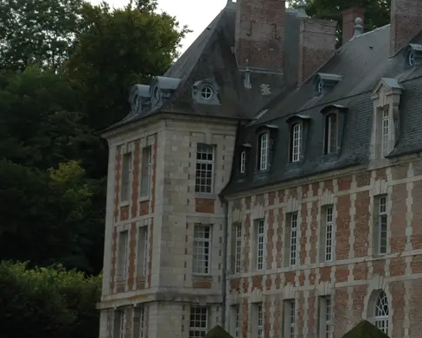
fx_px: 2212
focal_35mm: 177
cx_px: 540
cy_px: 105
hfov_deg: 10.7
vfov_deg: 8.7
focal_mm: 48
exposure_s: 1/500
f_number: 6.3
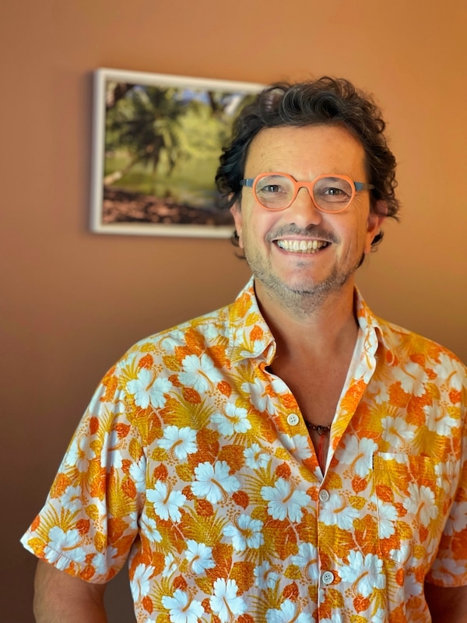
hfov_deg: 22.9
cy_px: 312
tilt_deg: -3.3
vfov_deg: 30.3
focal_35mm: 64
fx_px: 1151
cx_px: 234
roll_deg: -2.3
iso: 200
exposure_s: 1/33
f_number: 2.2
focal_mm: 7.5
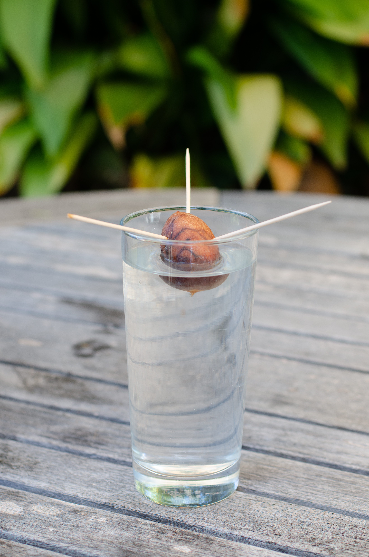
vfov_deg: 27.0
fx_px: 1158
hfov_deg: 18.1
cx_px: 184
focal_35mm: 75
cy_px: 278
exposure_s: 1/100
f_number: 5
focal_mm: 50
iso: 100
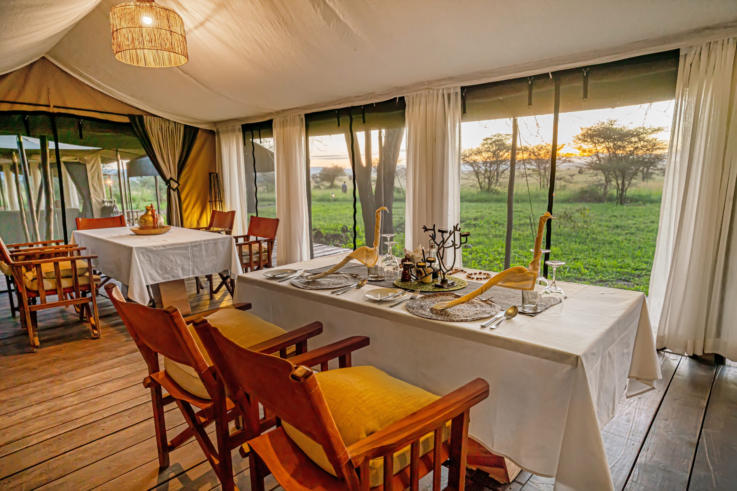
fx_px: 430
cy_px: 246
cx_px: 368
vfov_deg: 59.5
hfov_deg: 81.2
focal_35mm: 21
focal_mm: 21
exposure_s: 1/30
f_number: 5
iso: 1000
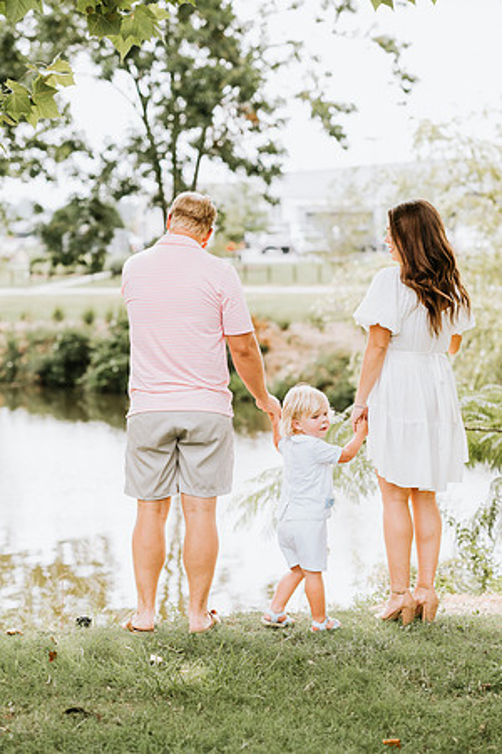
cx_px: 251
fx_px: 1778
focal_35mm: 85
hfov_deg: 16.1
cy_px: 377
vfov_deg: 23.9
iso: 160
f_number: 2.8
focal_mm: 85
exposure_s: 1/500
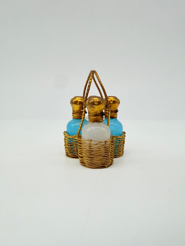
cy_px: 123
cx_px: 92
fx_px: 171
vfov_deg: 71.6
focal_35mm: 24
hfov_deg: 56.8
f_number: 2.2
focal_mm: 2.22
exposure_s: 1/507
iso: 40
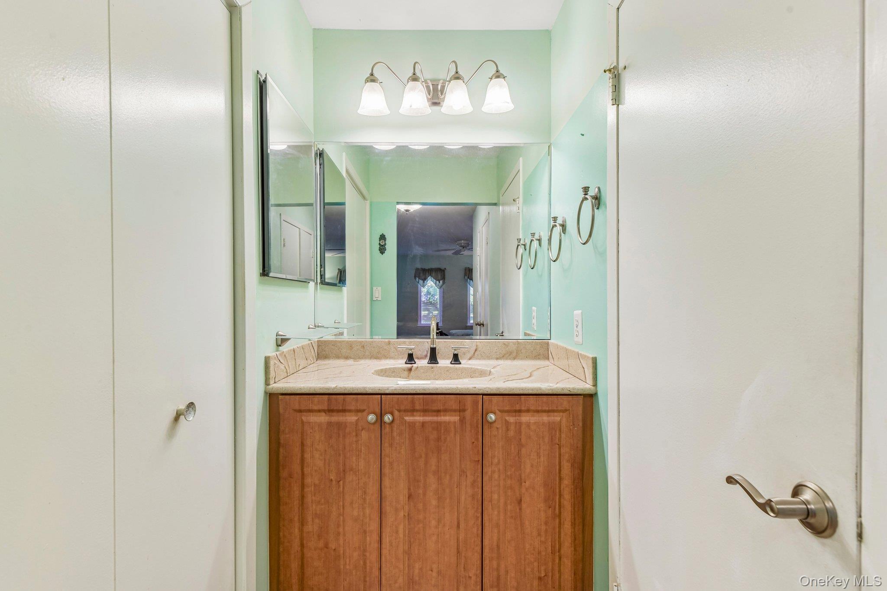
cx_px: 444
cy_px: 296
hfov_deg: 93.3
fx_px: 419
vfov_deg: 70.4
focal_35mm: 17
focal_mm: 17
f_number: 9
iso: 320
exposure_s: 1/25
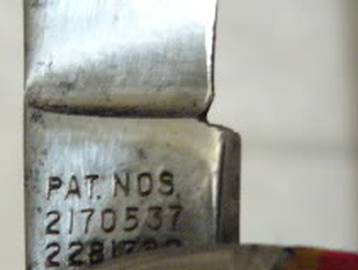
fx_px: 2258
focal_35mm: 218
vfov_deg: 6.8
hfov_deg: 9.1
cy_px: 200
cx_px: 139
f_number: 2.8
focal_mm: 12
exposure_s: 1/15
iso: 200
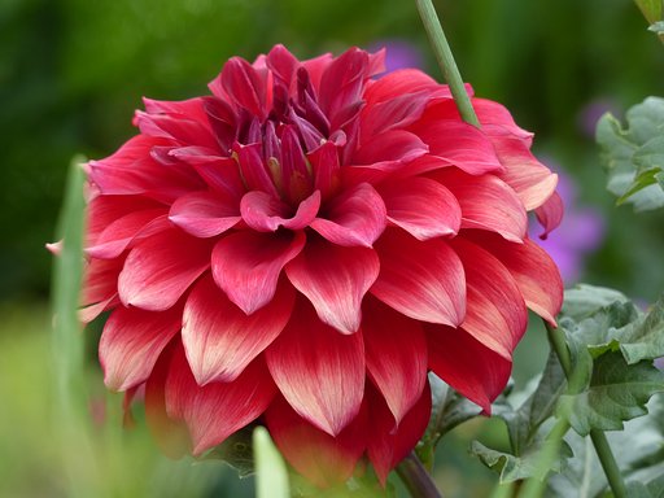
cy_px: 249
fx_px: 6618
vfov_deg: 4.3
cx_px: 332
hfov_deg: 5.7
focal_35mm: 345
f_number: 3.5
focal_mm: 62.1
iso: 100
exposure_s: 1/160
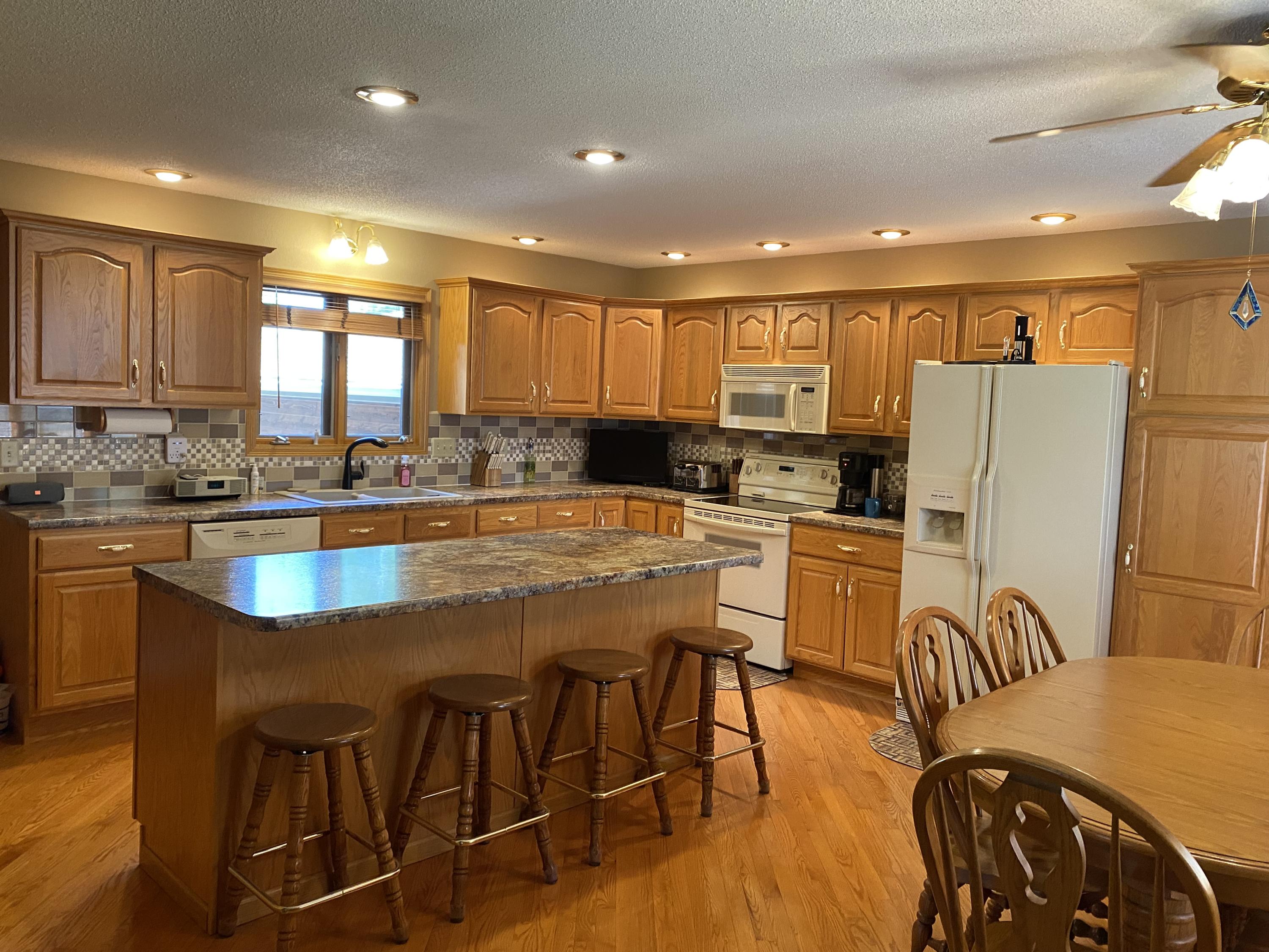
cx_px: 634
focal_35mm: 26
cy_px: 476
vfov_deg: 53.1
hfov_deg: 67.3
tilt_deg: -1.9
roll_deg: -1.5
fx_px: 953
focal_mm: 4.25
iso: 200
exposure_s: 1/60
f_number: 1.8
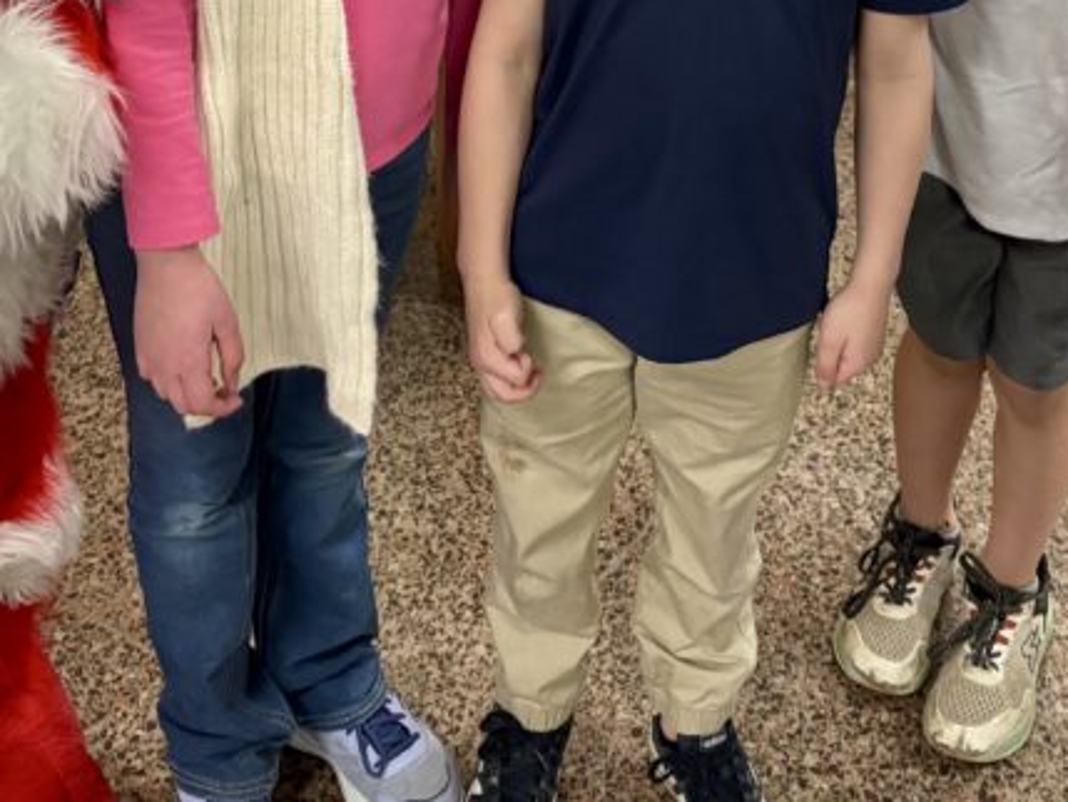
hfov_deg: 31.2
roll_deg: -1.6
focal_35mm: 62
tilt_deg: -23.6
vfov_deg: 22.1
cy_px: -125
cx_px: 597
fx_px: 1913
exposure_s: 1/60
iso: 320
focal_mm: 5.96
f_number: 1.6
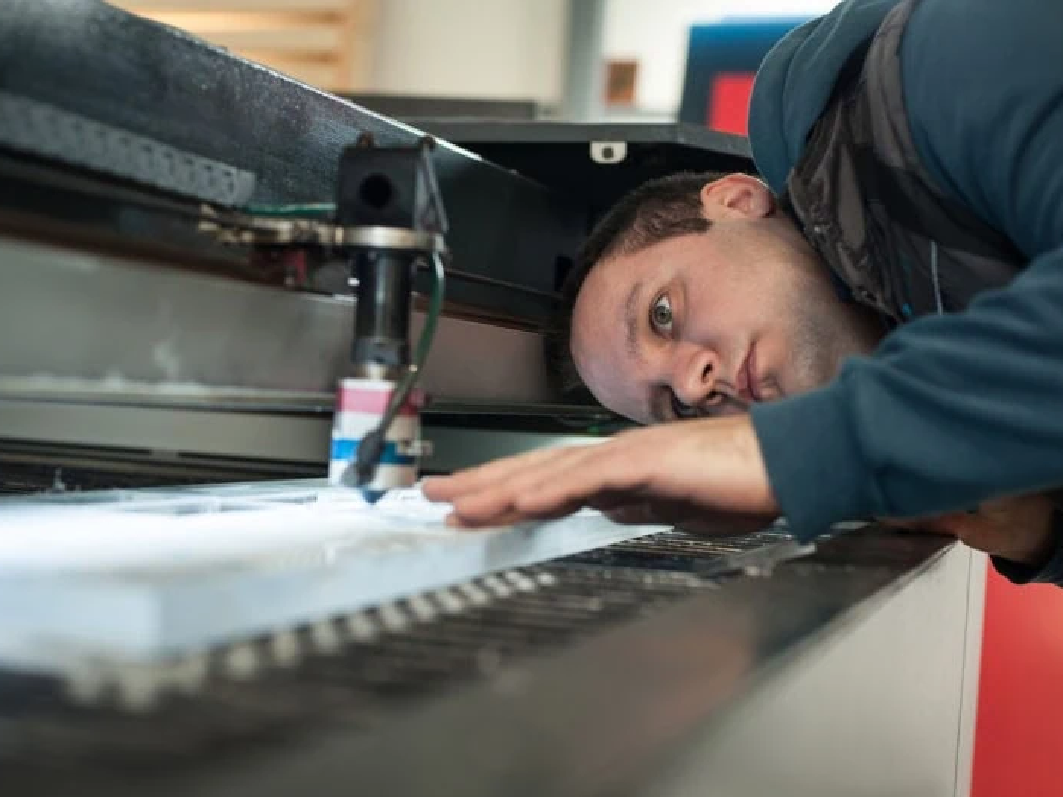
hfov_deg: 34.9
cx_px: 490
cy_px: 403
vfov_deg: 26.6
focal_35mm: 55
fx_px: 1689
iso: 1000
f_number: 3.2
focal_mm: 50
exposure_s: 1/200
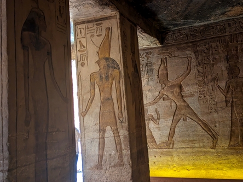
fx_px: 253
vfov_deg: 39.7
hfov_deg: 50.5
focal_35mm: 36
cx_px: 83
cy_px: 89
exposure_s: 1/25
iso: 167
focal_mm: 5.43
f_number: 1.89
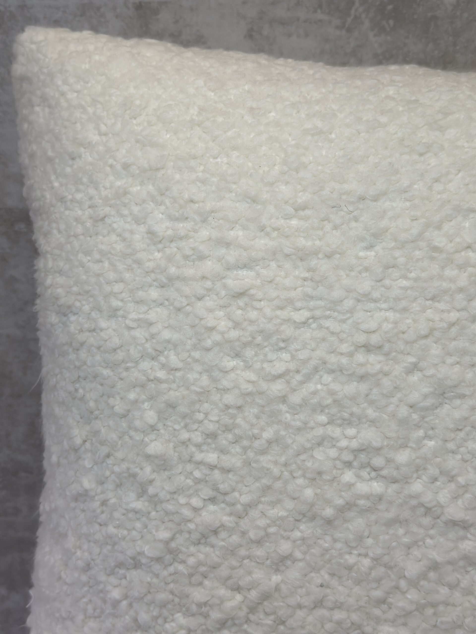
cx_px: 238
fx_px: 880
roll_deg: +0.0
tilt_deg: -18.8
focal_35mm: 48
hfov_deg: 30.3
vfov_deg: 39.7
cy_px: 317
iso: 80
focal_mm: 6.86
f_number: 1.78
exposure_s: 1/480
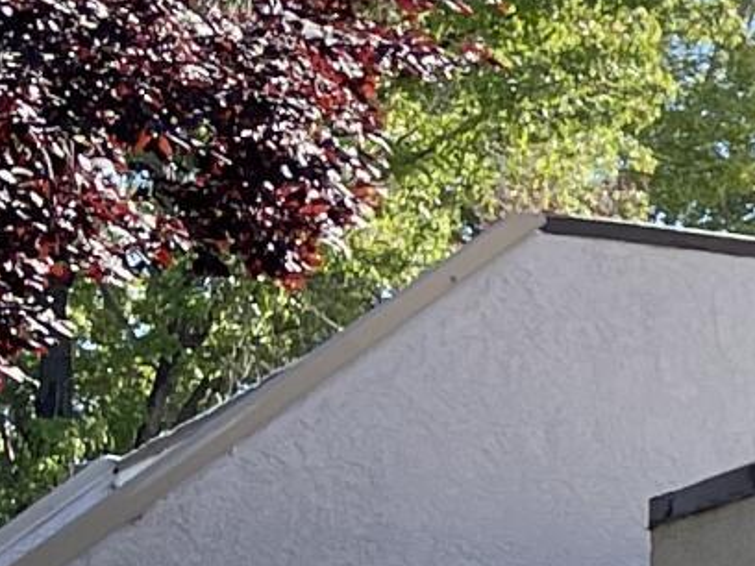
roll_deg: -0.9
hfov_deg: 8.4
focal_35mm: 184
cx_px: 2528
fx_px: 4013
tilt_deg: +1.1
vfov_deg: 7.9
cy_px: 949
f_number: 1.6
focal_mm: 5.1
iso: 32
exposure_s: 1/1164
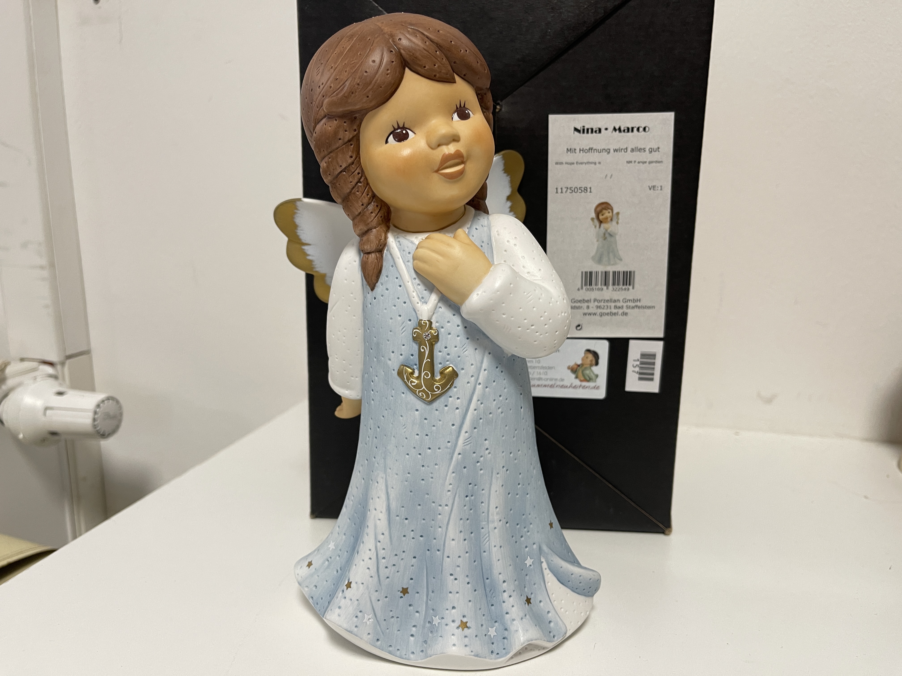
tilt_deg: -12.1
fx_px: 651
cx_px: 451
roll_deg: -1.5
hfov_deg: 69.4
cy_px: 338
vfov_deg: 54.9
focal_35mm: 25
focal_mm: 5.1
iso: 100
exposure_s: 1/50
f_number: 1.6
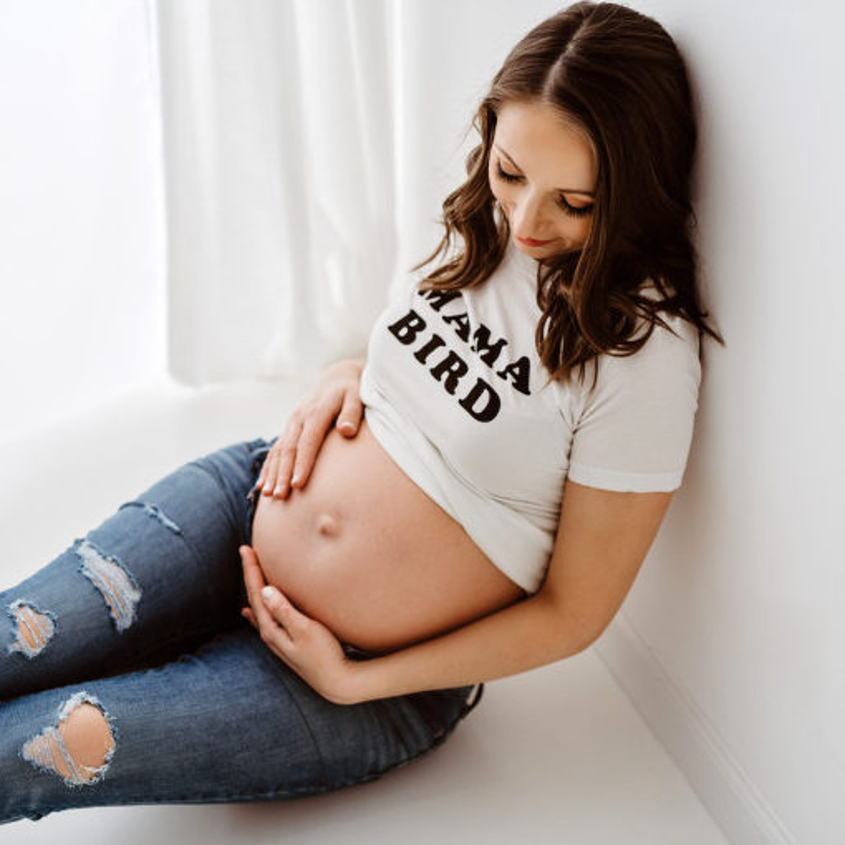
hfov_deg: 26.9
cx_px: 383
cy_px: 422
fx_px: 1768
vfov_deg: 26.9
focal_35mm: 64
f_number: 2.5
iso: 160
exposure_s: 1/200
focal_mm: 50
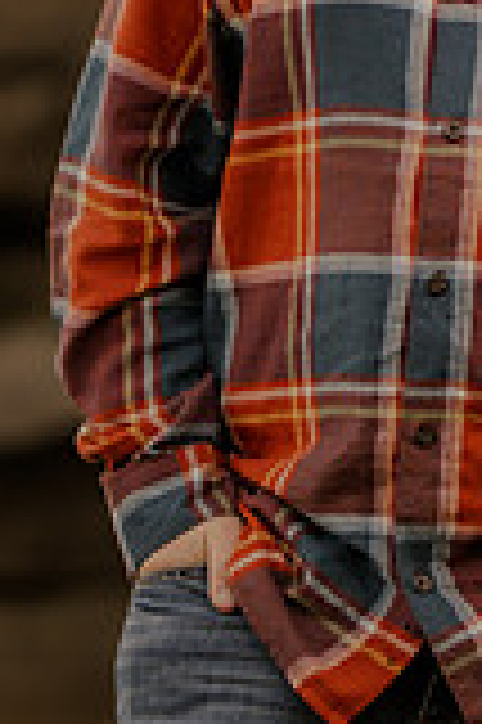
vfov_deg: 5.8
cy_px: 72
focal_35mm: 356
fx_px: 7165
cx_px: 482
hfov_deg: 3.8
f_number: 1.4
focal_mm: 85
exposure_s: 1/320
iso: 200
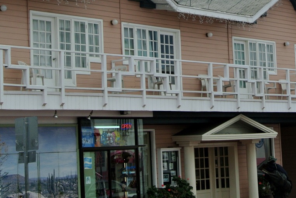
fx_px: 880
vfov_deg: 12.8
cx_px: 217
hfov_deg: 19.0
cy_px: 42
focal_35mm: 107
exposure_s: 1/320
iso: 100
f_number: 4.8
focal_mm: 18.9
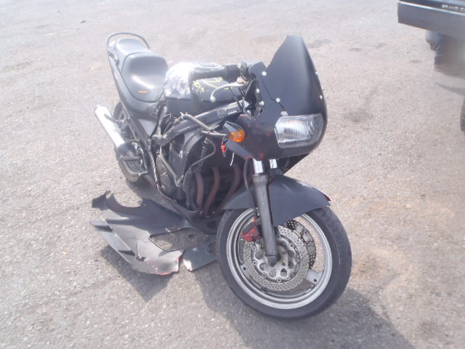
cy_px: 174
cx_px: 232
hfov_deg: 63.4
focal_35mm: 28
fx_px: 376
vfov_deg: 49.7
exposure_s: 1/125
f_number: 4.5
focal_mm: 5
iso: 80
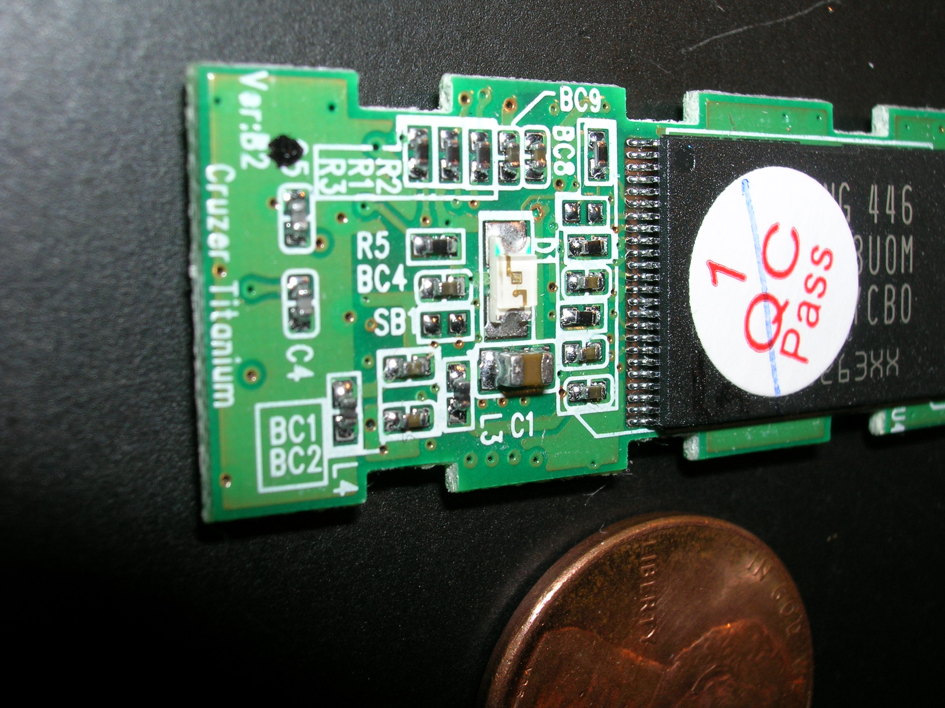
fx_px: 1147
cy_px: 354
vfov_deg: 34.3
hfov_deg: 44.8
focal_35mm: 42
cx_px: 472
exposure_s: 1/60.1
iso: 50
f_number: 5.2
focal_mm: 7
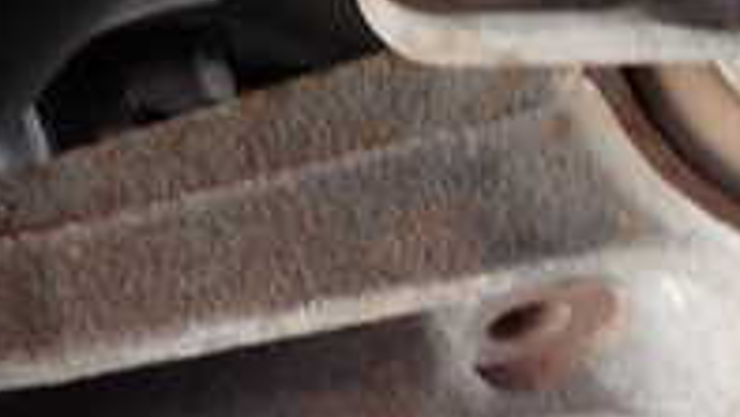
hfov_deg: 22.9
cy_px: 274
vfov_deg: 14.6
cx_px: 947
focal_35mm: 83
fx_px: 1629
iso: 200
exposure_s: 1/50
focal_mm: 4.5
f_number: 2
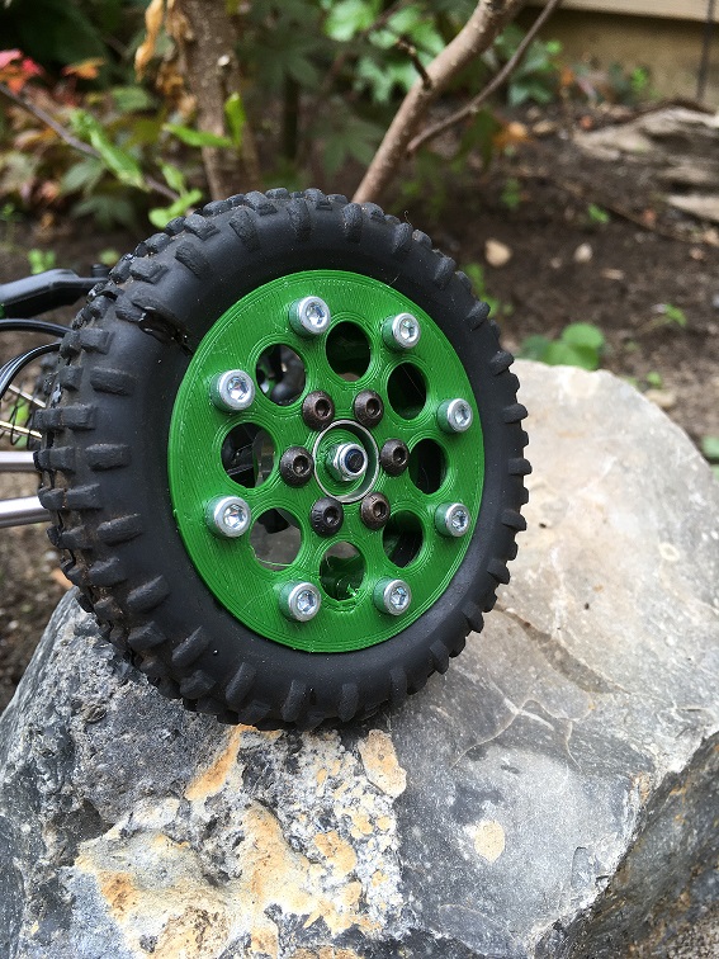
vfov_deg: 61.7
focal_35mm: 29
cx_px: 360
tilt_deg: -37.1
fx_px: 803
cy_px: 480
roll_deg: -3.6
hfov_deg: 48.2
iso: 25
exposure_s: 1/50
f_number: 2.2
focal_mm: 4.15
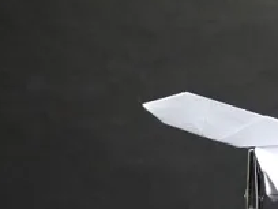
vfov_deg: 22.0
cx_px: 312
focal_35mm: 66
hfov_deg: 26.8
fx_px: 530
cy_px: 167
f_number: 2.5
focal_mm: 14
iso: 1250
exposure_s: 1/60
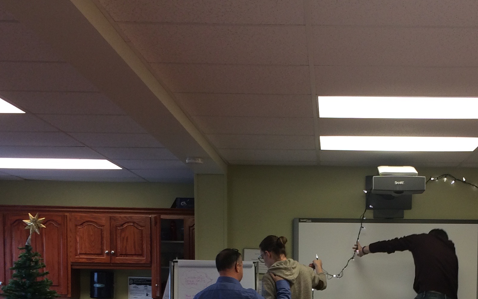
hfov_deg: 31.9
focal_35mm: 63
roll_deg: +0.3
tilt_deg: -5.5
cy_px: 354
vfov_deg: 19.5
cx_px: 353
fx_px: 821
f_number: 2.2
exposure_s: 1/60
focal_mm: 4.15
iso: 40
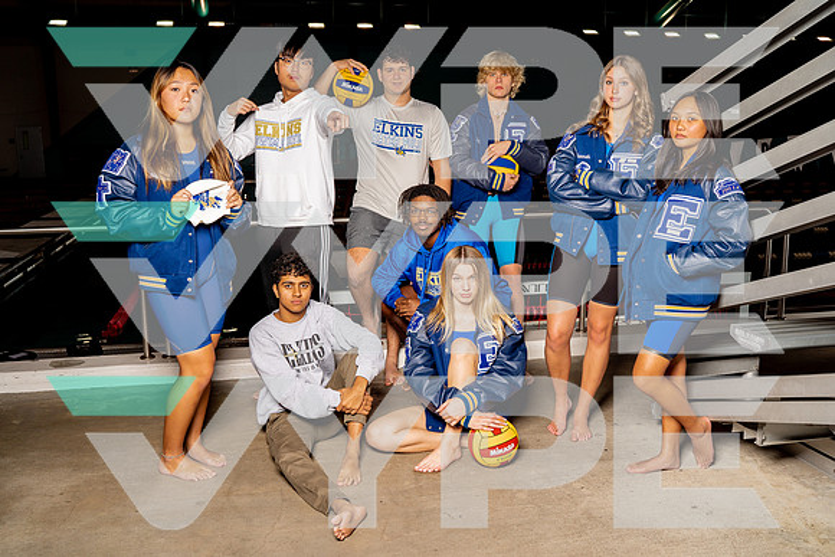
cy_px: 278
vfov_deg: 37.9
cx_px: 418
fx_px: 812
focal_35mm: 35
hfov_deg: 54.4
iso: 200
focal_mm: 35
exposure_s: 1/250
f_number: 6.3
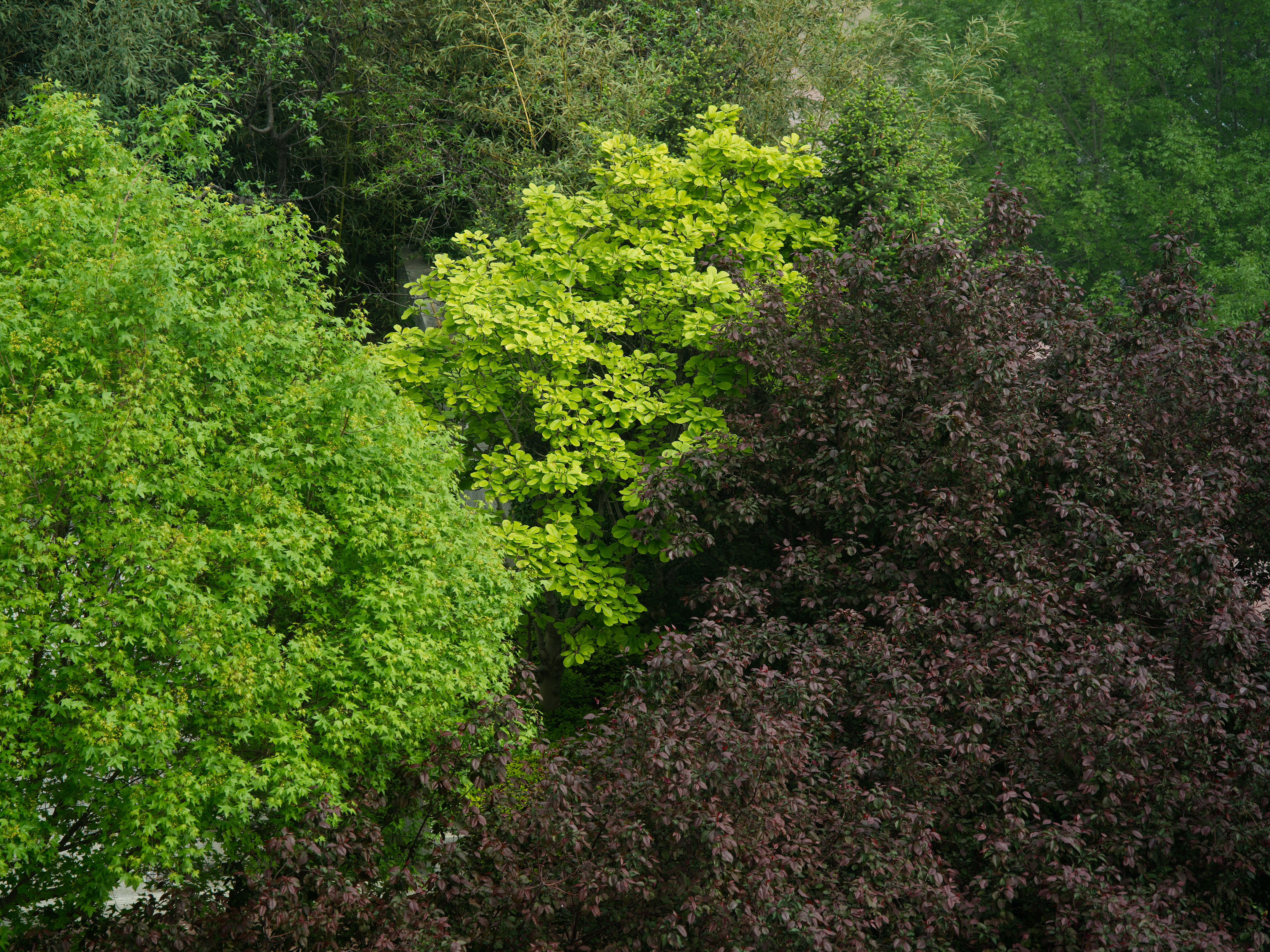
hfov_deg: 15.0
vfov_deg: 11.3
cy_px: 476
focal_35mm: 131
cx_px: 560
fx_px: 4806
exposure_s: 1/160
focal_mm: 121
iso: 125
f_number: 6.3
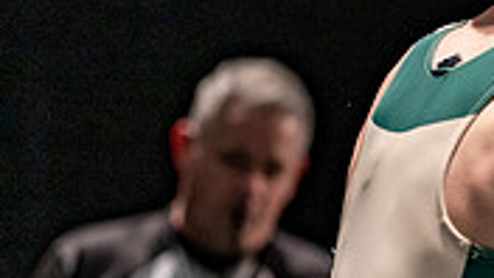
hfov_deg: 4.0
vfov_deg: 2.3
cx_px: 742
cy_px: 212
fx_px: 6982
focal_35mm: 533
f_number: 1.8
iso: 2000
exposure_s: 1/800
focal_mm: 135
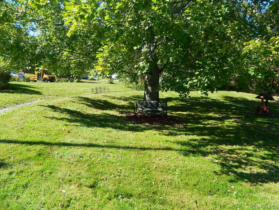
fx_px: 201
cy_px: 105
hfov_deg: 69.4
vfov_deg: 54.9
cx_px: 140
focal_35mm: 25
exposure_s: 1/400
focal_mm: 4.5
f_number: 3.1
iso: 80
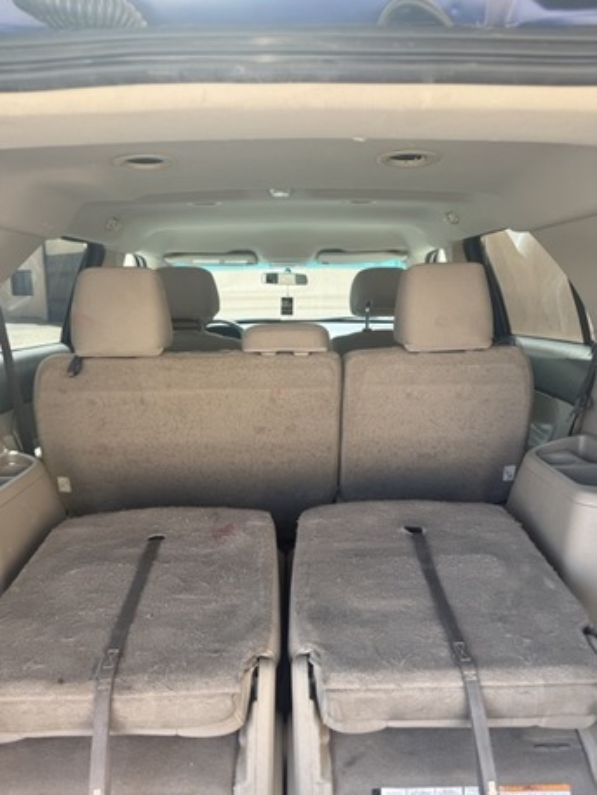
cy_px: 398
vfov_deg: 71.6
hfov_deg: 56.8
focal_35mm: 24
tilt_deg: -11.4
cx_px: 298
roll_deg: -0.8
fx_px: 552
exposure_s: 1/372
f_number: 1.78
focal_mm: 6.76
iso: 80
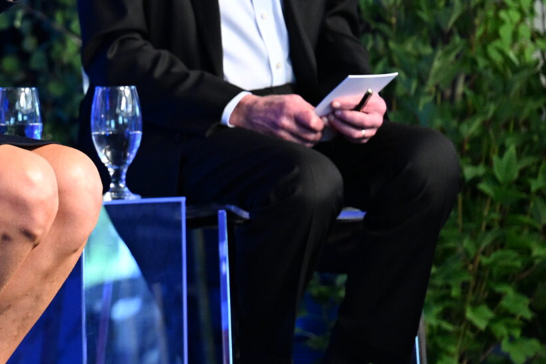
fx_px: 5687
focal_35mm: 375
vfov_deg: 3.7
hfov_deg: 5.5
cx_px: -230
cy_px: 12
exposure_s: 1/160
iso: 2000
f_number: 2.8
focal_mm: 120
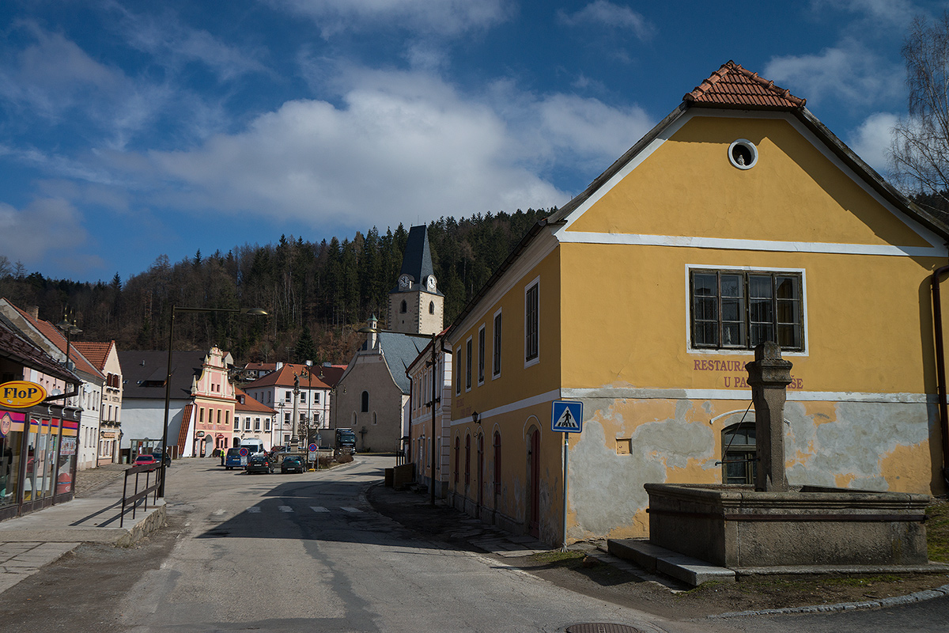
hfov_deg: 54.4
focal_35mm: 35
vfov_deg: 37.9
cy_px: 316
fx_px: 923
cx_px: 474
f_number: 13
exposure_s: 1/125
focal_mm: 35
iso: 200
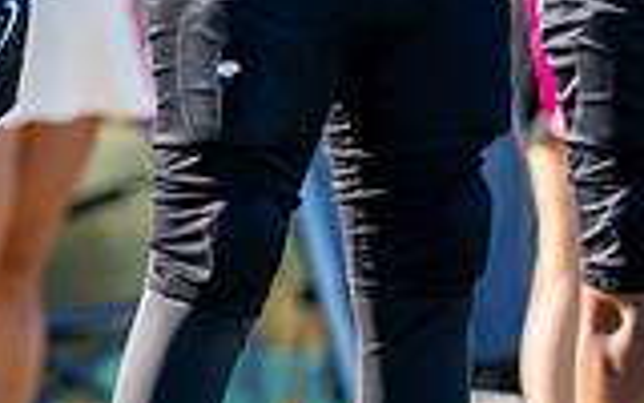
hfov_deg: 2.7
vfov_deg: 1.7
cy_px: -142
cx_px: -178
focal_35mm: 778
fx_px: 13655
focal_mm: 160
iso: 160
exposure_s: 1/1000
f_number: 2.8
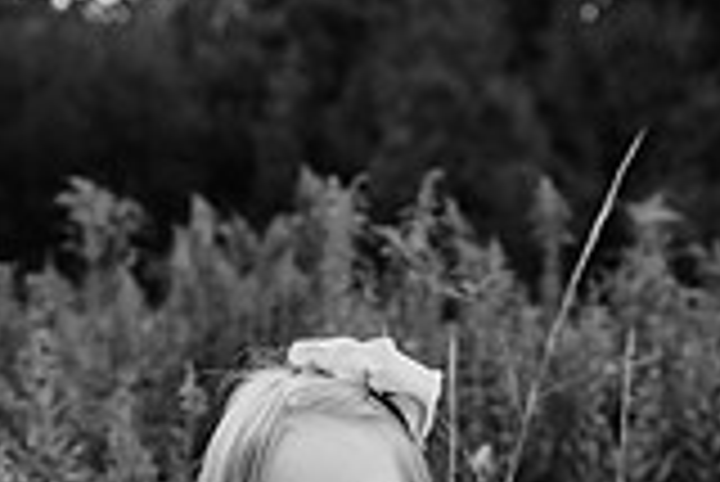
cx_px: 351
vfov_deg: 14.4
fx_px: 1742
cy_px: 777
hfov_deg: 23.4
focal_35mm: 87
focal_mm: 24
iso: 250
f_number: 2.5
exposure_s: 1/800
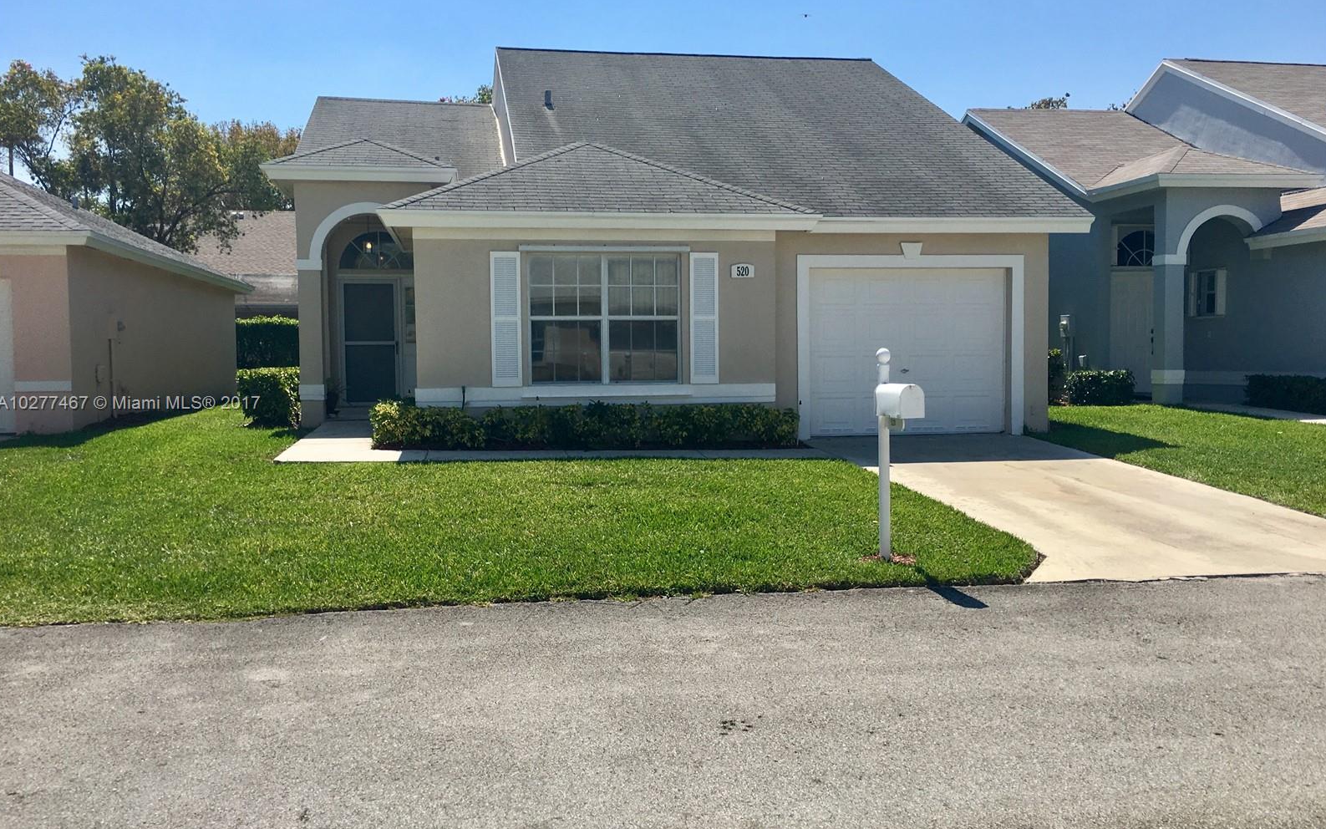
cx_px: 662
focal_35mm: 31
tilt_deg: -1.3
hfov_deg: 61.2
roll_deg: +0.6
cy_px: 404
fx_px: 1120
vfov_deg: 40.6
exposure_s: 1/2137
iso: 25
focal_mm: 4.15
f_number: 2.2
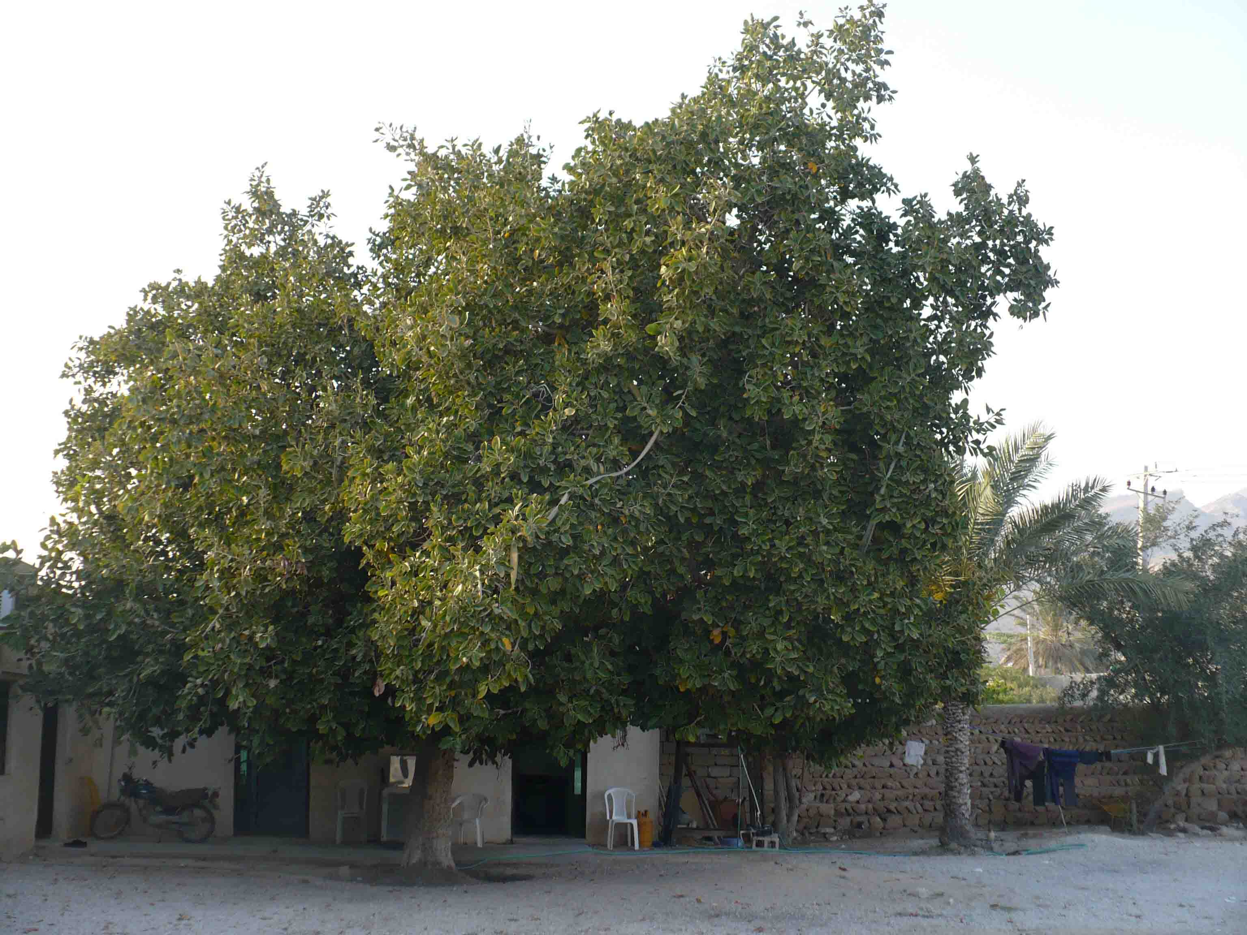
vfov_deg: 30.3
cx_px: 624
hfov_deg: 39.7
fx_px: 1729
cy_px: 468
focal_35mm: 48
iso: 100
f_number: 3
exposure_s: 1/200
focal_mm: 7.9
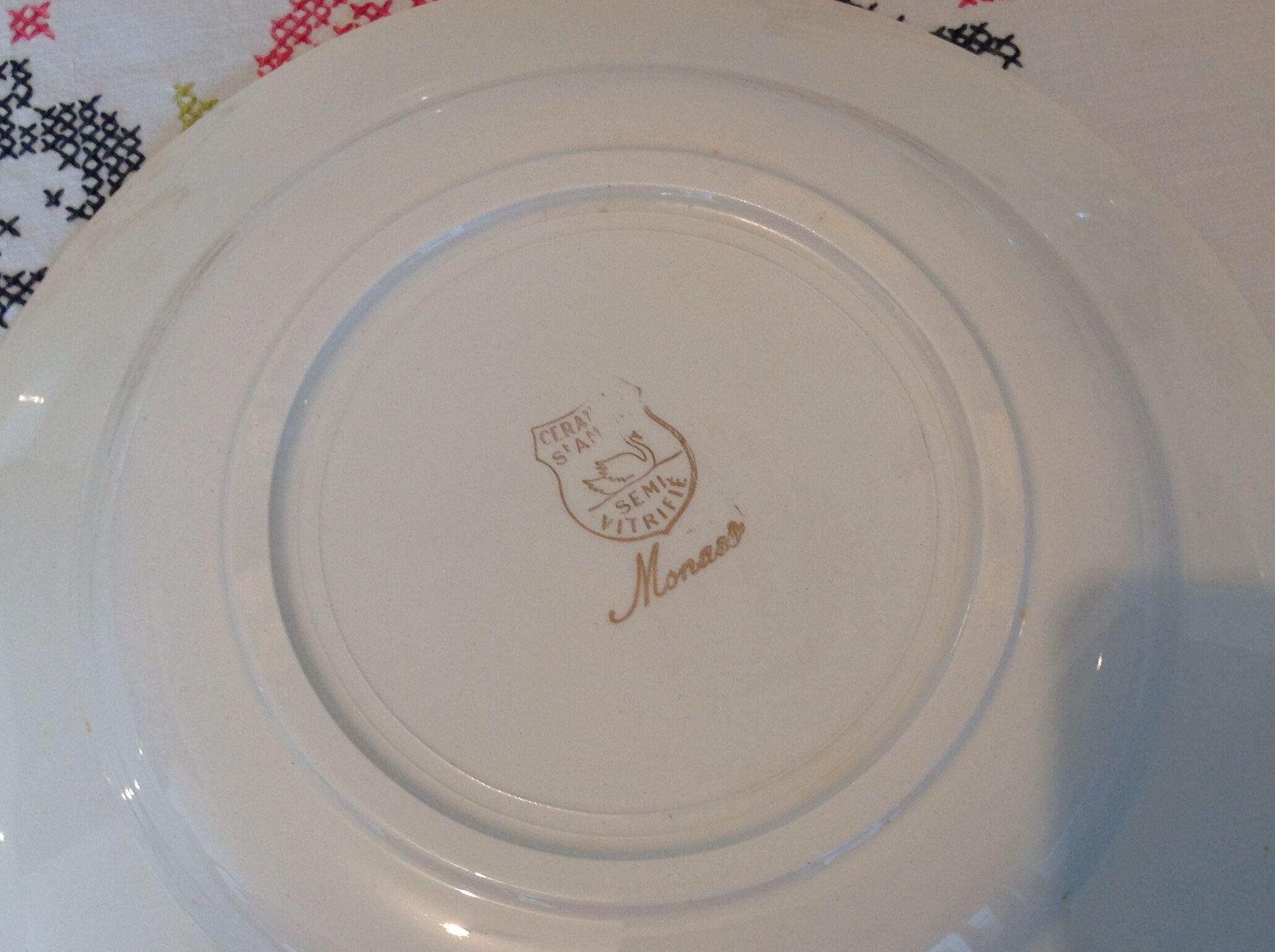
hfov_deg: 43.0
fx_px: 1618
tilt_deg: -73.4
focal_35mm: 44
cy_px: 585
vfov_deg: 32.7
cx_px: 658
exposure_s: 1/24
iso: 50
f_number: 2.4
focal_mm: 4.28
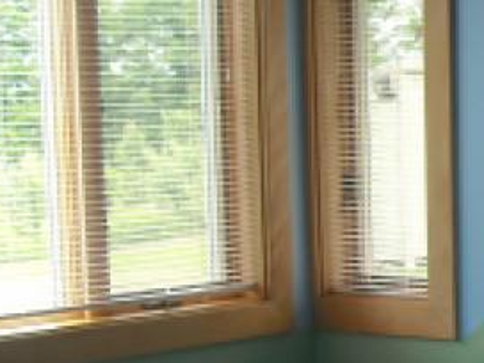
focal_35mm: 132
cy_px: 455
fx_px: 1846
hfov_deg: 14.1
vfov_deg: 11.0
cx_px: 685
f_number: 2.8
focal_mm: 5.7
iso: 154
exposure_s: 1/100
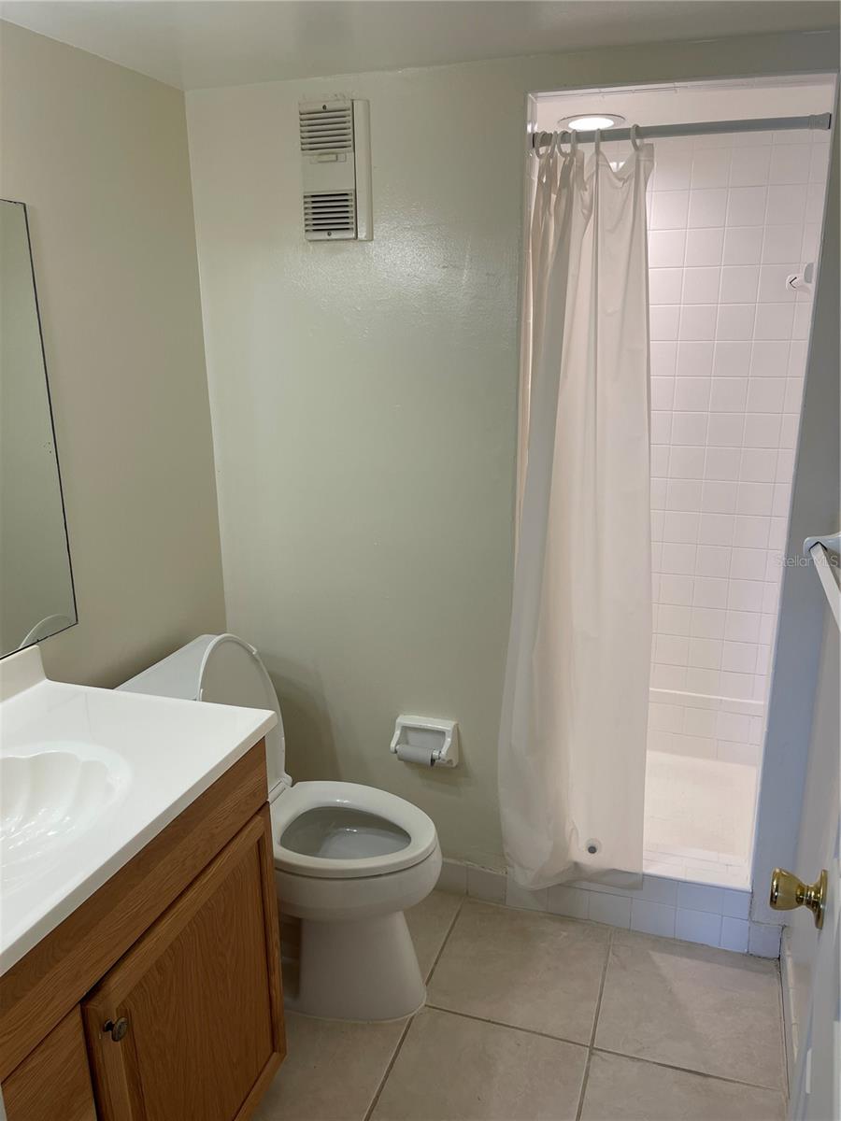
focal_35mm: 25
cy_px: 560
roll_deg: +1.0
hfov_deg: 54.9
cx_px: 420
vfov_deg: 69.4
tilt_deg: -12.4
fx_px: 810
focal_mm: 5.1
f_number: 1.6
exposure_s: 1/120
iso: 50
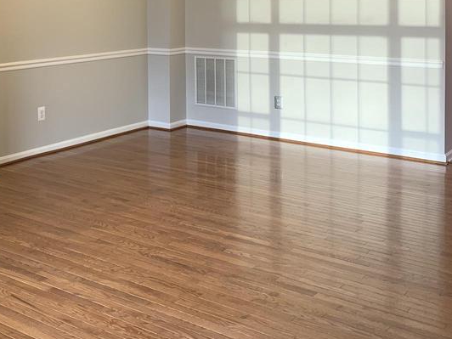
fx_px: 653
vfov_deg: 27.8
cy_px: 22
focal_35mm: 50
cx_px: 165
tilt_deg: -2.0
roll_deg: +0.5
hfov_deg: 37.9
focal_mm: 4.25
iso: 64
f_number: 1.8
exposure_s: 1/60
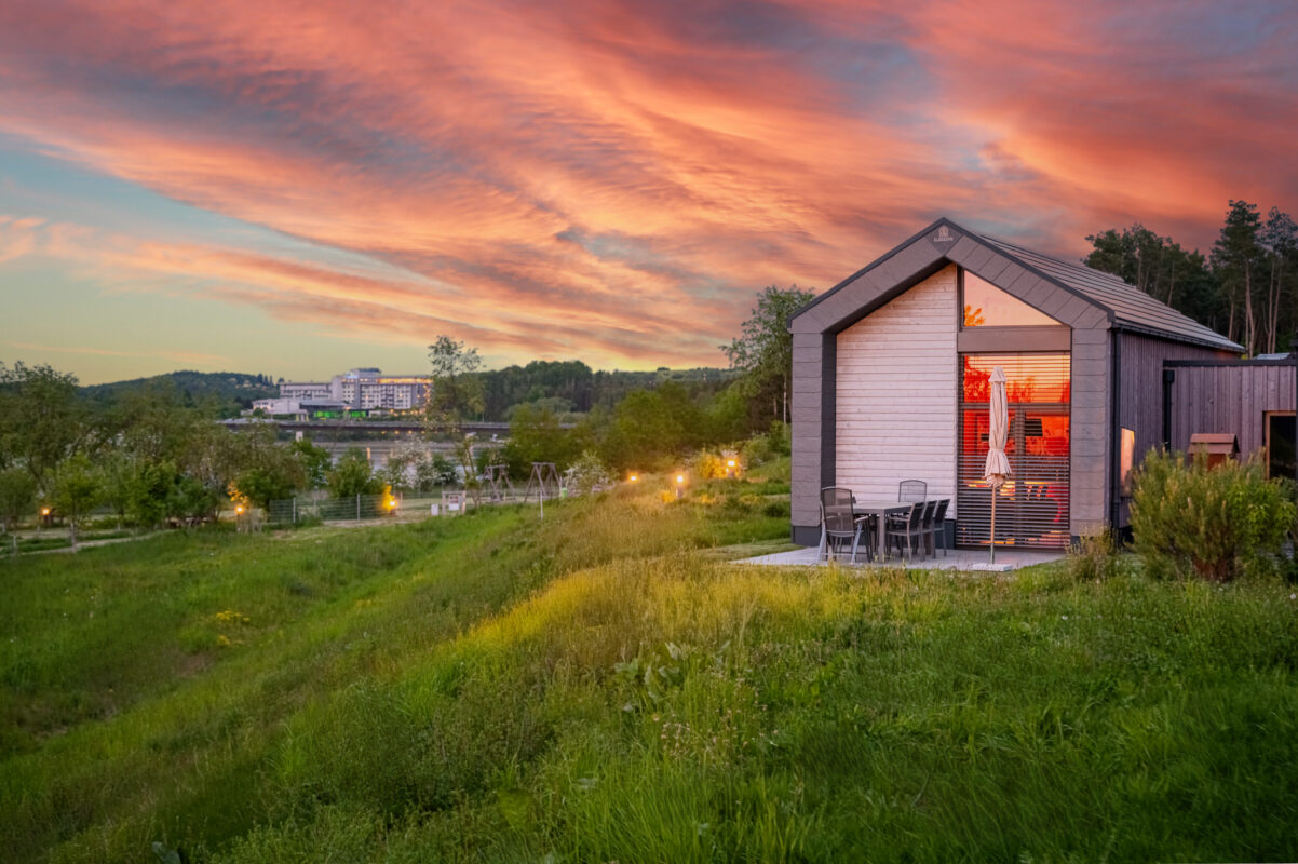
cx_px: 649
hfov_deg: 41.9
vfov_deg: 28.6
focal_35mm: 47
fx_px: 1694
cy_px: 432
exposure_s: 1/500
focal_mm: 47
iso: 3200
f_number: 5
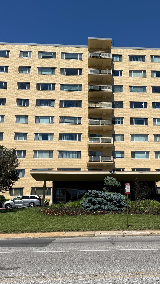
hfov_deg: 33.4
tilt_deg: +14.1
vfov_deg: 56.6
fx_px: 264
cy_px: 142
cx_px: 109
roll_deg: -0.2
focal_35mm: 35
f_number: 1.78
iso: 80
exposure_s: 1/7353
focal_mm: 6.76
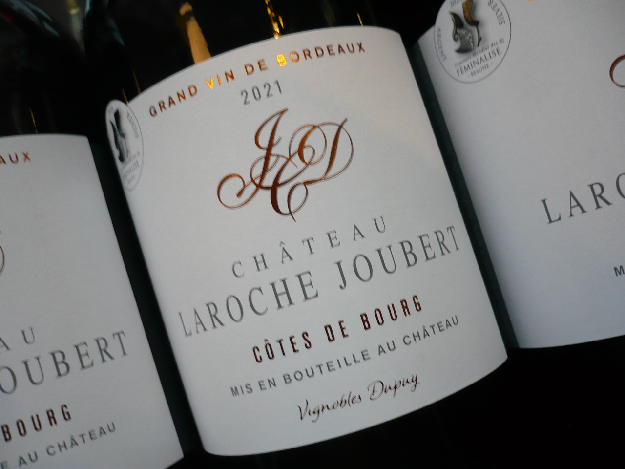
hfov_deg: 52.6
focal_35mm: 35
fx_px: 632
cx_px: 312
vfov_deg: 40.7
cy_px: 234
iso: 125
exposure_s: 1/30
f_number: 2.8
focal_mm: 5.8
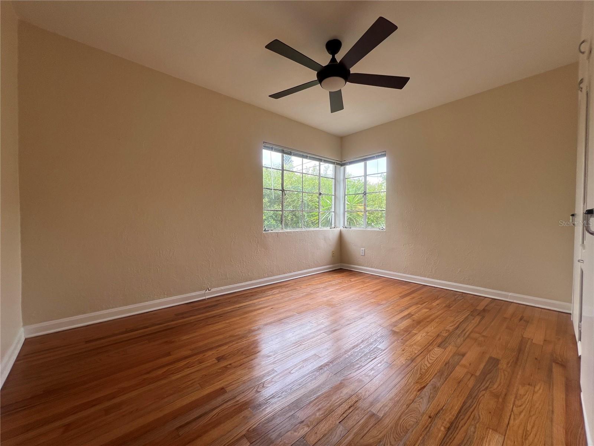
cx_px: 297
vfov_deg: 89.9
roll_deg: +0.1
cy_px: 223
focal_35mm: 13
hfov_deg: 106.2
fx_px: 223
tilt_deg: -2.1
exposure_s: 1/160
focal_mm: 1.57
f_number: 1.8
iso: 32
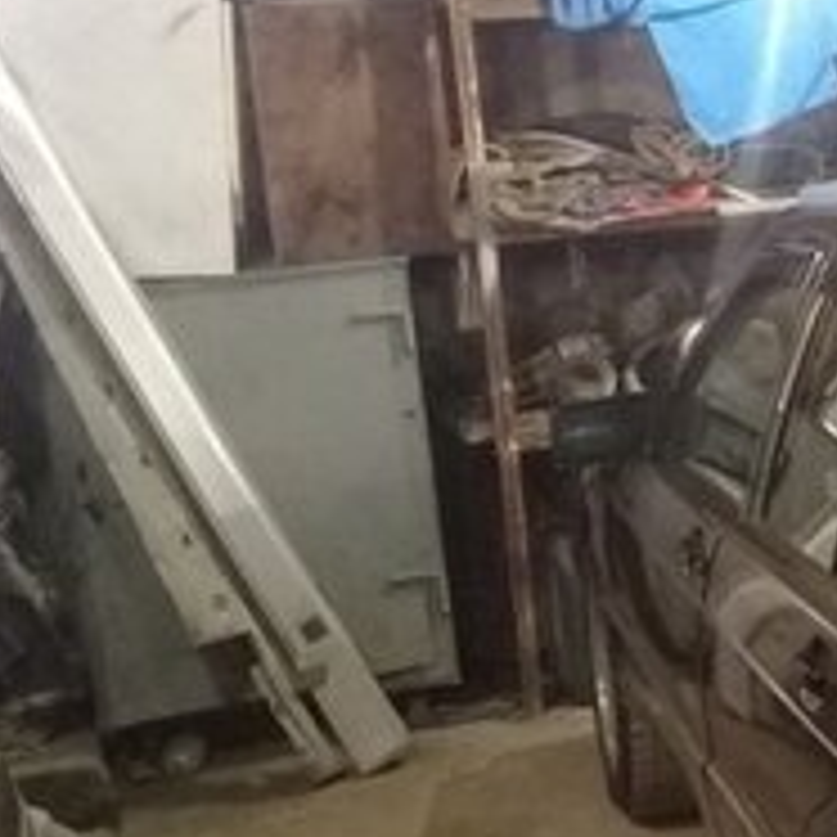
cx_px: 1287
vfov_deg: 17.9
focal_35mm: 97
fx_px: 2654
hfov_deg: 16.2
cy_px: 538
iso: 250
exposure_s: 1/17
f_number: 2.2
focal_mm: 3.3
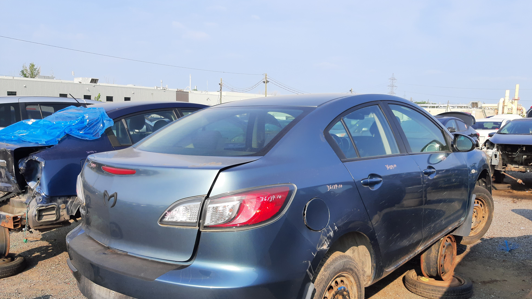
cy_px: 175
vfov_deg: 40.1
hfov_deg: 66.1
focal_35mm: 29
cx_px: 269
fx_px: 409
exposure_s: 1/921
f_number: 1.7
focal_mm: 3.92
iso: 40
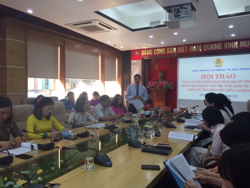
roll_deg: -2.1
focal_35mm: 29
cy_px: 94
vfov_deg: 48.2
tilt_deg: -0.4
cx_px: 125
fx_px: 209
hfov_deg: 61.7
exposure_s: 1/100
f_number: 2.2
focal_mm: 4.15
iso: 50
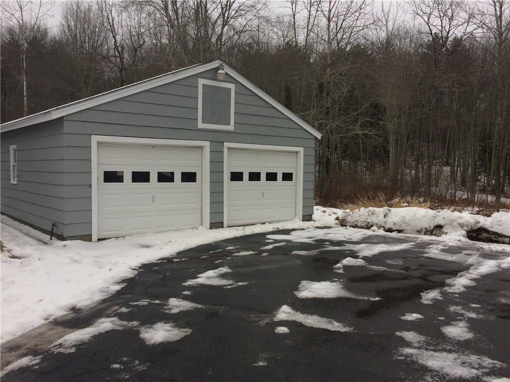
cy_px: 191
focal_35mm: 29
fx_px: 427
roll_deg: +0.8
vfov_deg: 48.2
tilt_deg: -3.9
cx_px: 255
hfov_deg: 61.7
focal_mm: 4.15
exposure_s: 1/187
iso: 32
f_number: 2.2
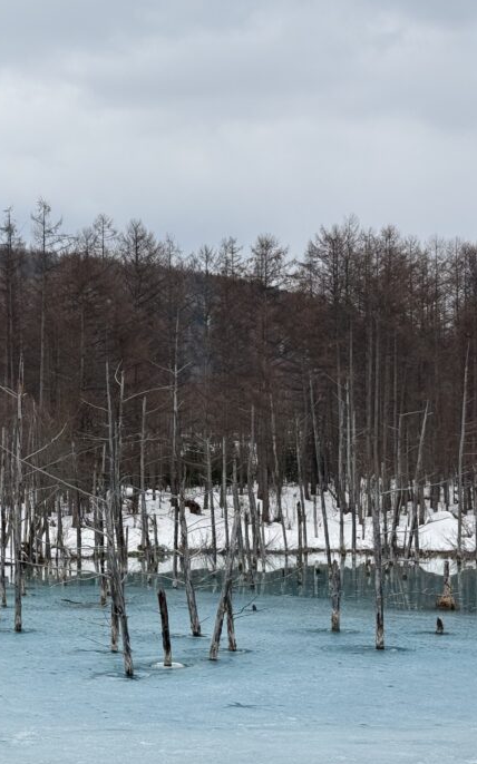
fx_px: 1583
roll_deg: +0.4
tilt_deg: +3.9
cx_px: -11
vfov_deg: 27.2
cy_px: 383
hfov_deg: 16.7
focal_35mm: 76
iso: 64
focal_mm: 6.76
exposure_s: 1/2959
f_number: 1.78
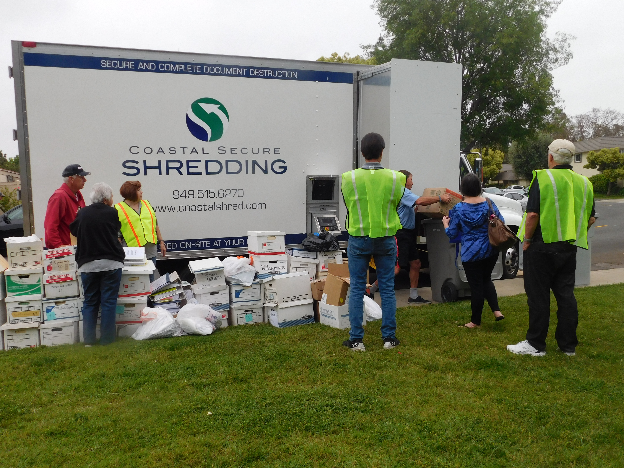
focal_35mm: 30
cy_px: 234
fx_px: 541
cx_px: 312
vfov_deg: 46.8
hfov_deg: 60.0
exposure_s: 1/320
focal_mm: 5.3
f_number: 3.2
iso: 125
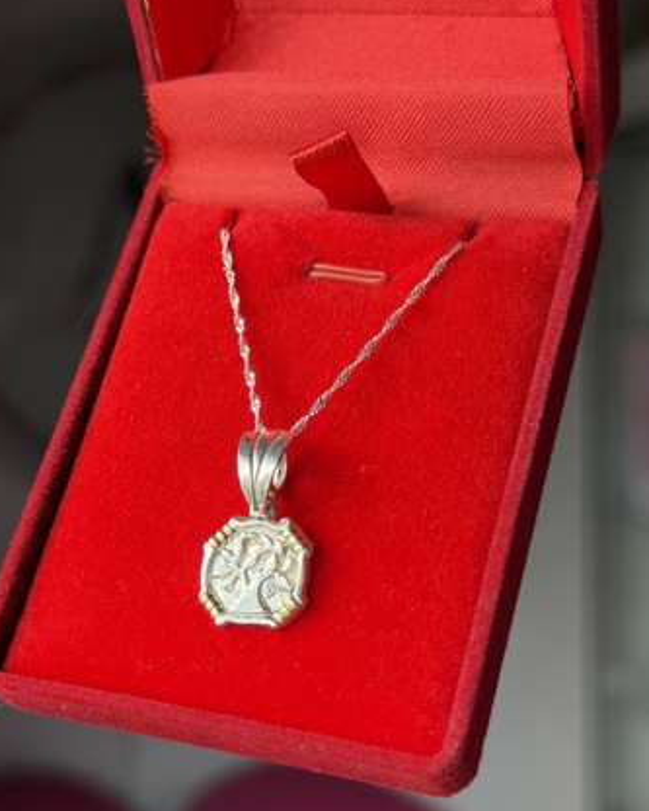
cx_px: 286
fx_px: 1440
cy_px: 444
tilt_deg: -4.1
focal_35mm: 60
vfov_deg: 31.4
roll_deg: -0.1
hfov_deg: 25.4
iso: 100
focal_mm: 6.76
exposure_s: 1/190
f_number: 1.78
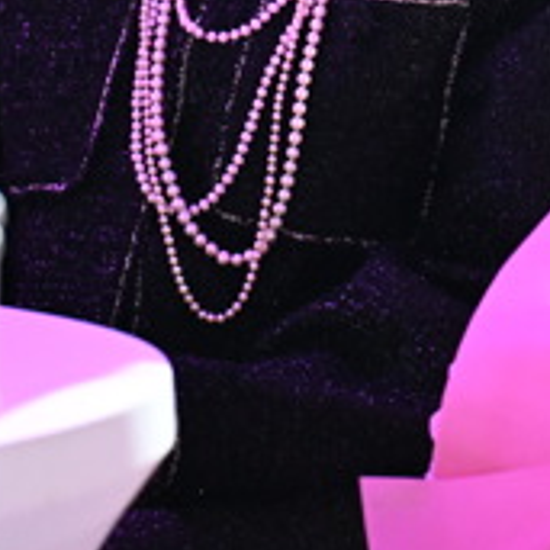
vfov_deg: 2.6
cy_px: -87
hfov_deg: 2.6
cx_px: 598
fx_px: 12296
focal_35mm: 684
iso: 6400
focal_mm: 200
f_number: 2.8
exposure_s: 1/125
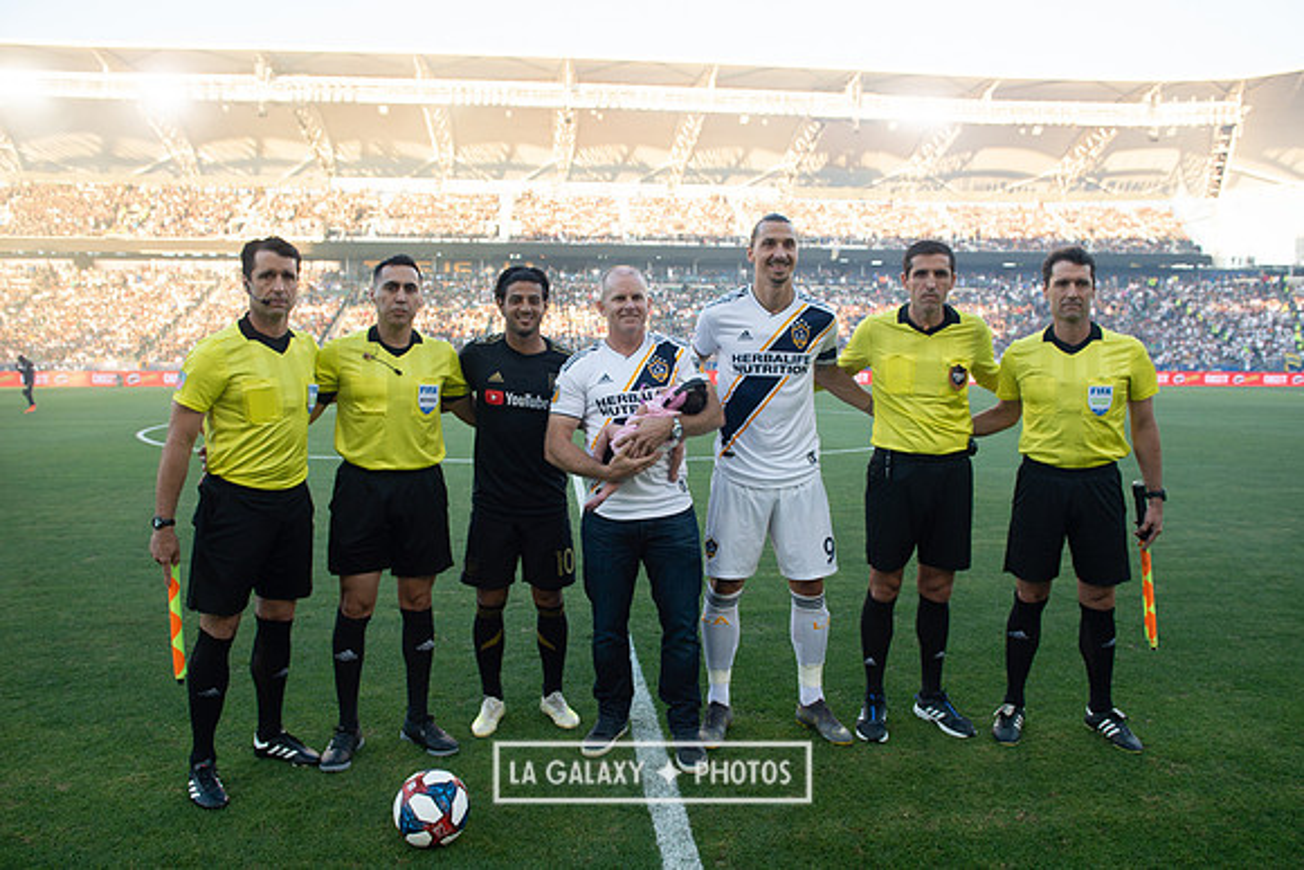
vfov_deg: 51.3
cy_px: 435
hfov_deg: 71.5
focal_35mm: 25
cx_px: 652
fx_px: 905
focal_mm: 24
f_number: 4.5
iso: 160
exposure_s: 1/500
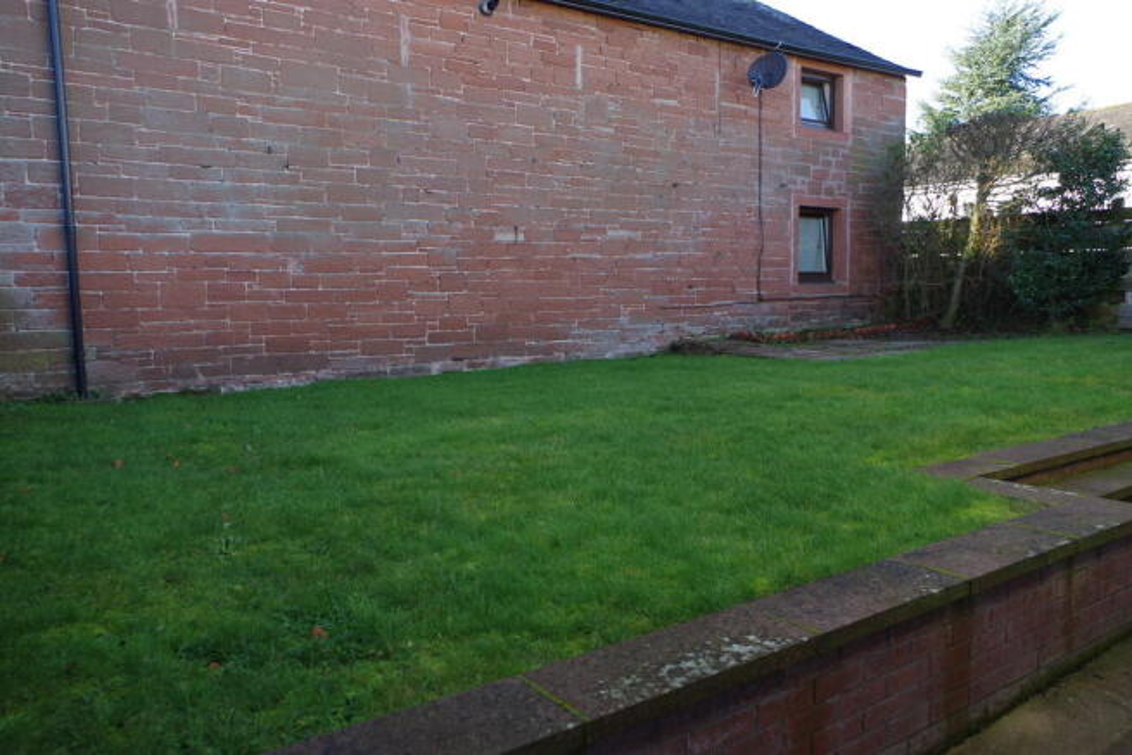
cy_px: 378
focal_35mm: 27
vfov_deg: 48.0
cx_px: 566
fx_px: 849
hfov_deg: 67.4
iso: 100
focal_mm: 18
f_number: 4
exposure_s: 1/60
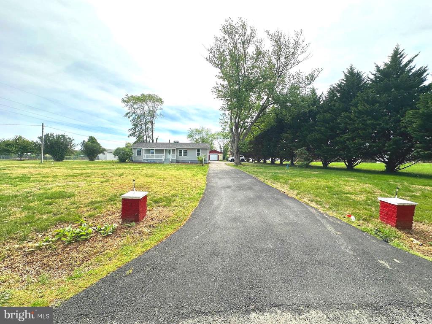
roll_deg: -0.5
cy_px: 162
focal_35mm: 14
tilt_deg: +0.1
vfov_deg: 85.7
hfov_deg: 102.1
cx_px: 216
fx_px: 175
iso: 50
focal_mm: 2.22
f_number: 2.2
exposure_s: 1/1984
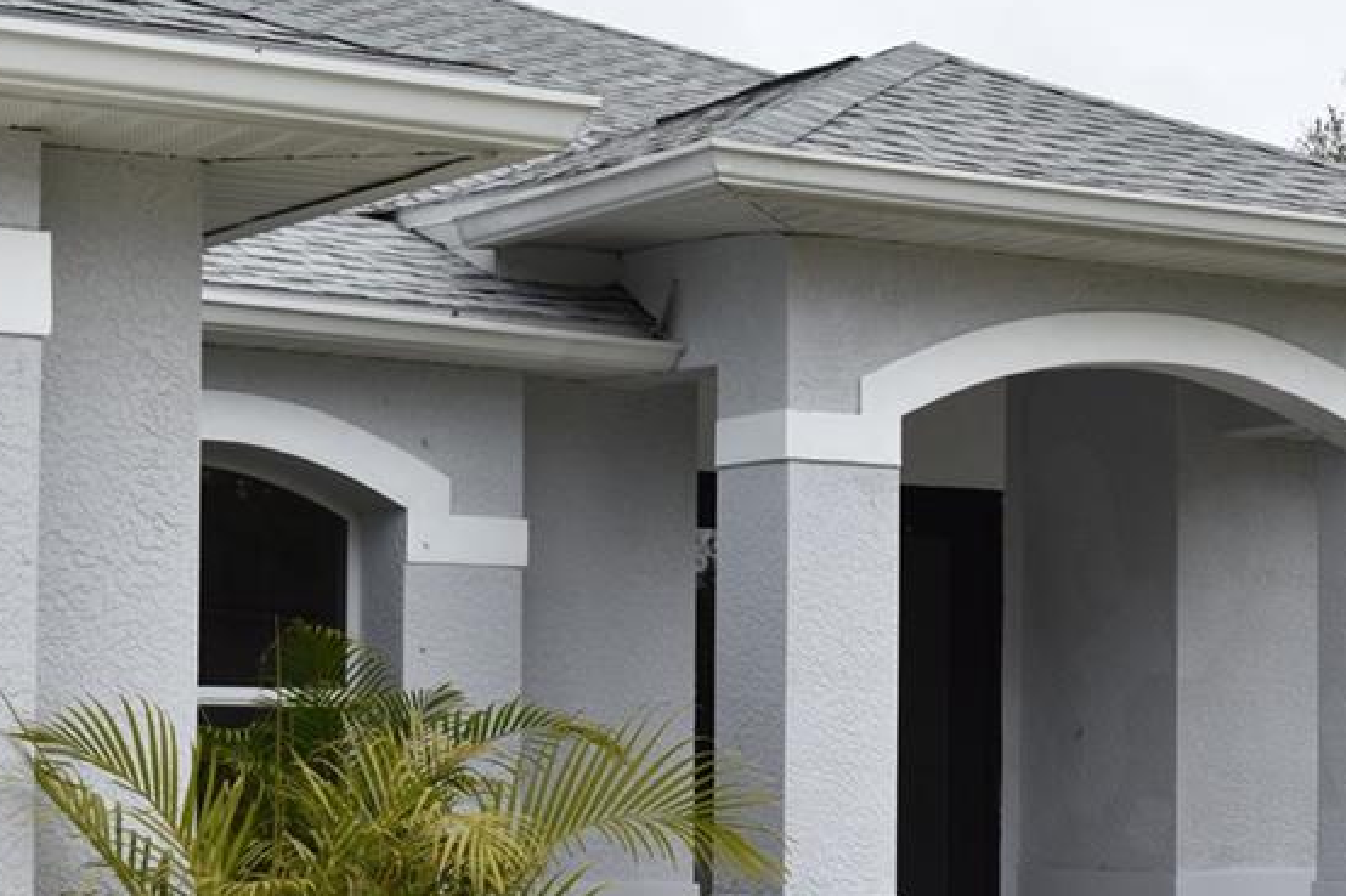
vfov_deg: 15.8
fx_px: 3211
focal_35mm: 86
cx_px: 1052
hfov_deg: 23.4
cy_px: 680
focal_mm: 31
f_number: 8
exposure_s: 1/250
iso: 110
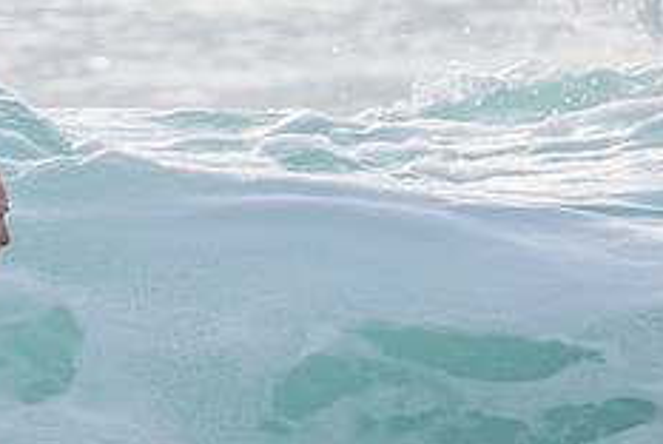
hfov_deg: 0.9
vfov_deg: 0.6
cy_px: 361
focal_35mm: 2365
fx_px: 43610
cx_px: 62
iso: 640
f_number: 11
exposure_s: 1/2000
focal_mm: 800
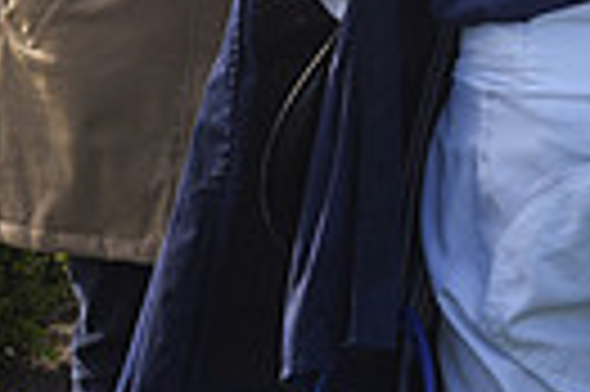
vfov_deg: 6.0
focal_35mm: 222
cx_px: 1194
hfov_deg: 8.8
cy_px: -444
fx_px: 3634
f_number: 6.3
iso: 400
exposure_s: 1/800
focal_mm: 50
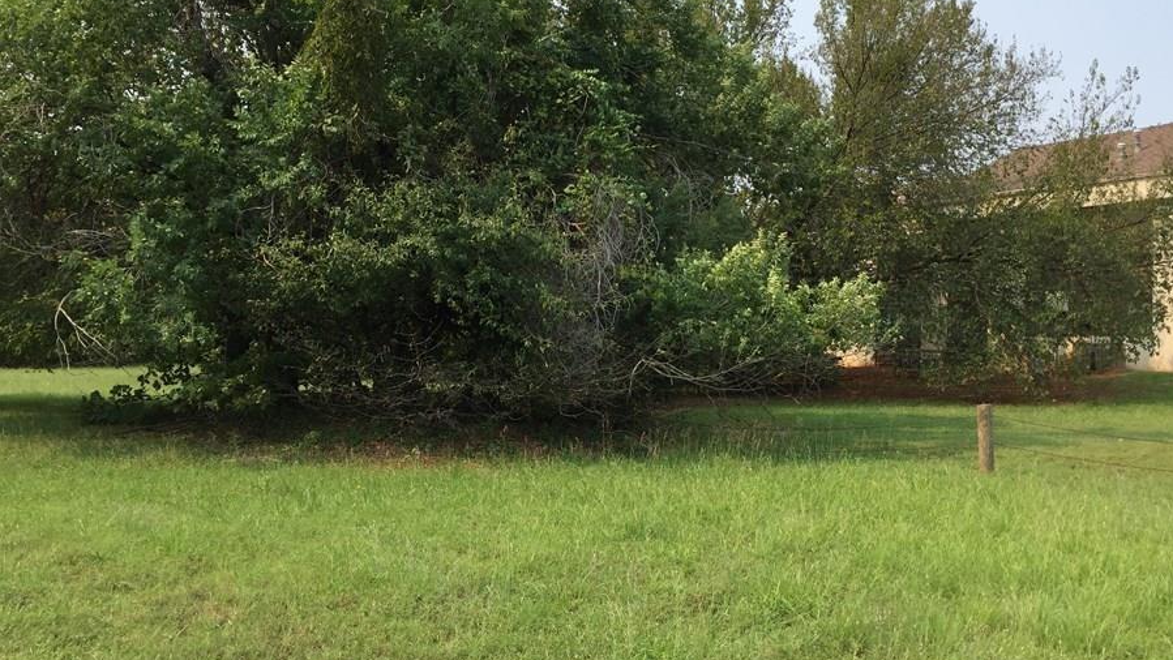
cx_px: 604
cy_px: 301
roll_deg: -3.3
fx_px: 1120
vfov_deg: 32.8
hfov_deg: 55.3
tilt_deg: +3.7
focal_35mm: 36
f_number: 2.2
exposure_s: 1/1276
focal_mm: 4.15
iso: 32
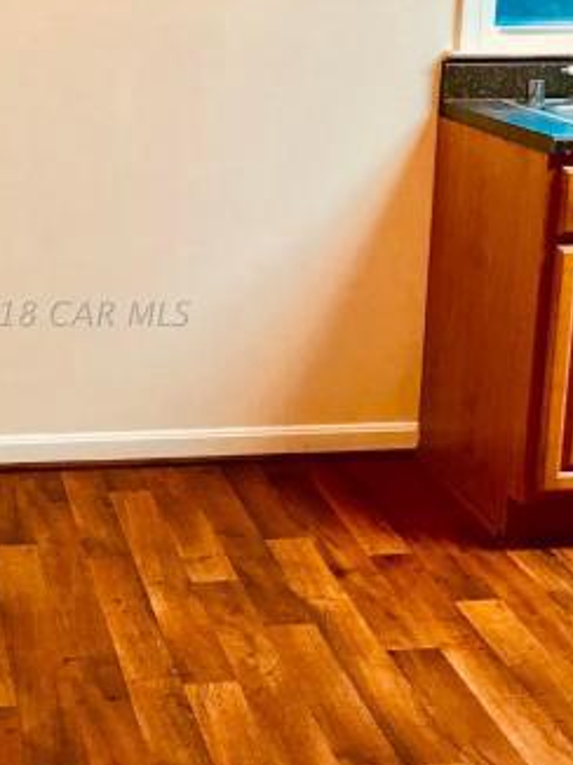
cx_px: 56
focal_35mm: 66
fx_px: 1459
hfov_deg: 21.7
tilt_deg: -13.4
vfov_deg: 29.3
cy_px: 312
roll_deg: +0.6
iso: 40
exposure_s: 1/15
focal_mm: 3.99
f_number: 1.8
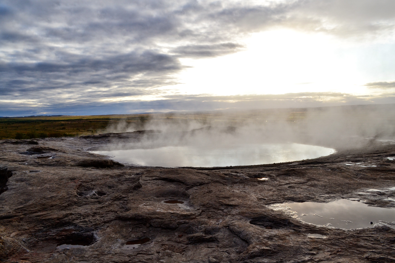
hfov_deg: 57.2
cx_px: 198
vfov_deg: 40.0
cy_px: 132
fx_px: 362
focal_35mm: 33
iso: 400
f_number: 11
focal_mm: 22
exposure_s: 1/400
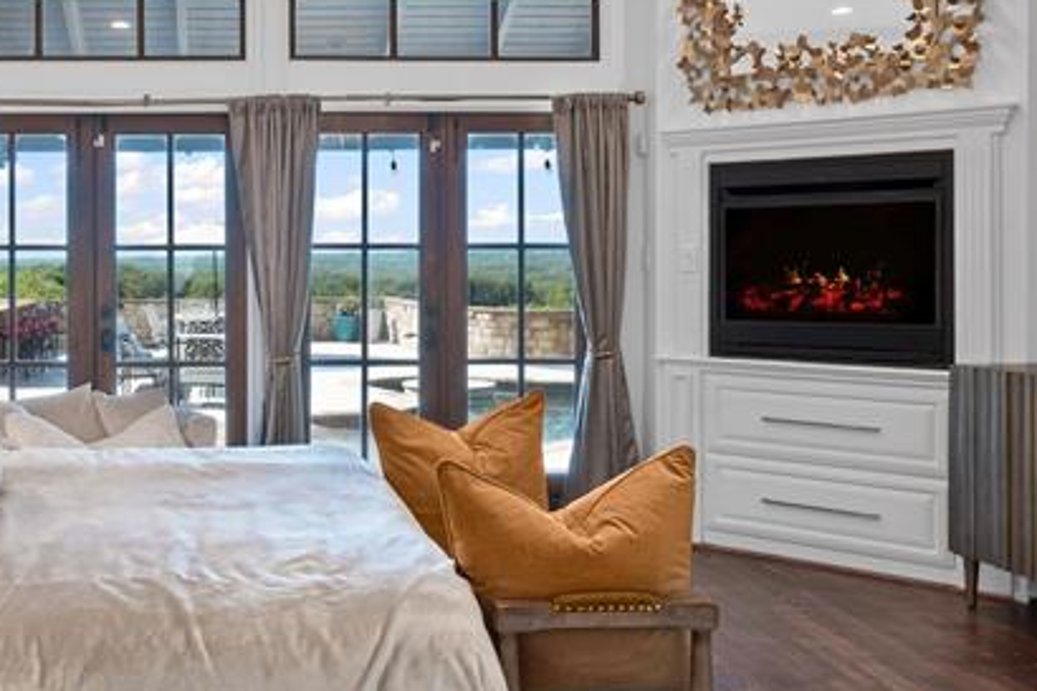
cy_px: 283
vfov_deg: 33.3
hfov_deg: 46.8
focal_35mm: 40
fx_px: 1152
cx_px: 266
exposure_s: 1/6
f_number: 9
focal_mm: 16
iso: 160
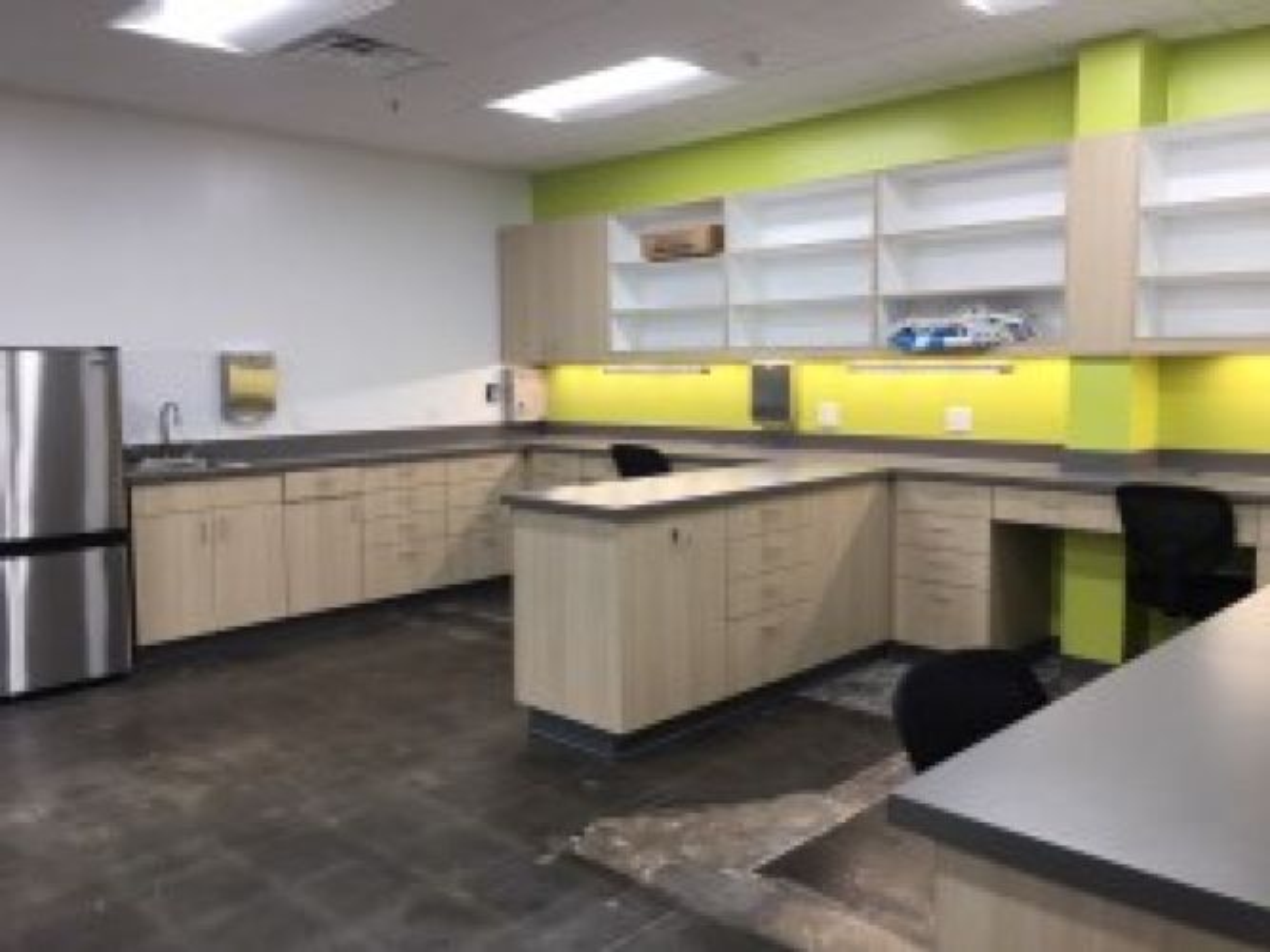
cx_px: 635
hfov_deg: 61.7
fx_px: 1064
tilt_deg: -5.4
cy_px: 476
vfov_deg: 48.2
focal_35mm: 29
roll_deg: +0.0
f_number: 2.2
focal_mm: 4.15
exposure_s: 1/30
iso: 25
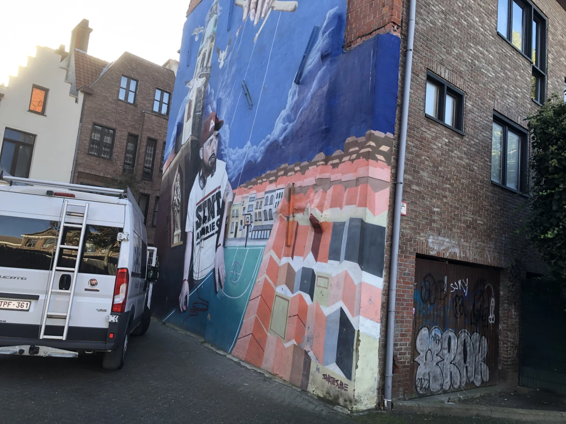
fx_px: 458
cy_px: 212
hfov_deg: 63.4
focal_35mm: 28
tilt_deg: +8.2
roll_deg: -5.5
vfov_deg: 49.7
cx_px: 283
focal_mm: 4
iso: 20
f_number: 1.8
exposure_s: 1/120
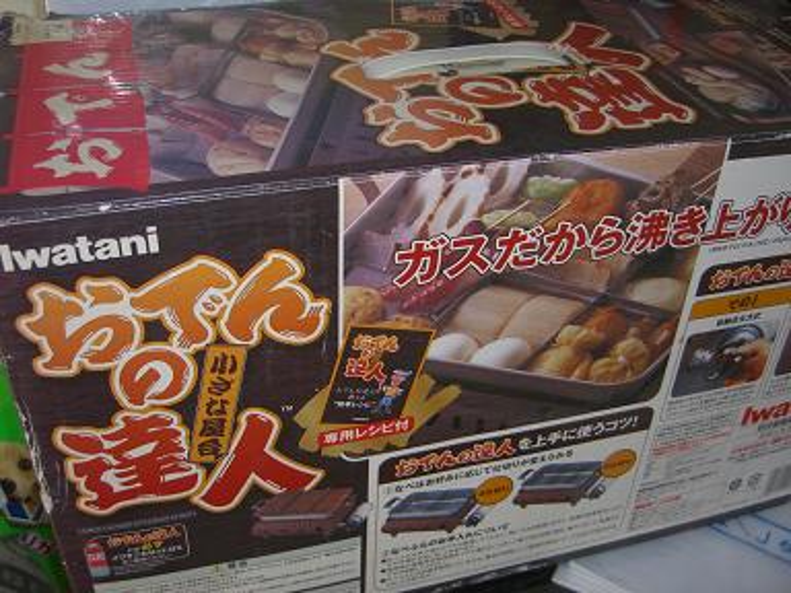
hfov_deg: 49.0
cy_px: 296
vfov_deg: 37.7
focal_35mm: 38
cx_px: 396
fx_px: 868
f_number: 2.8
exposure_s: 1/60
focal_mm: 7.9
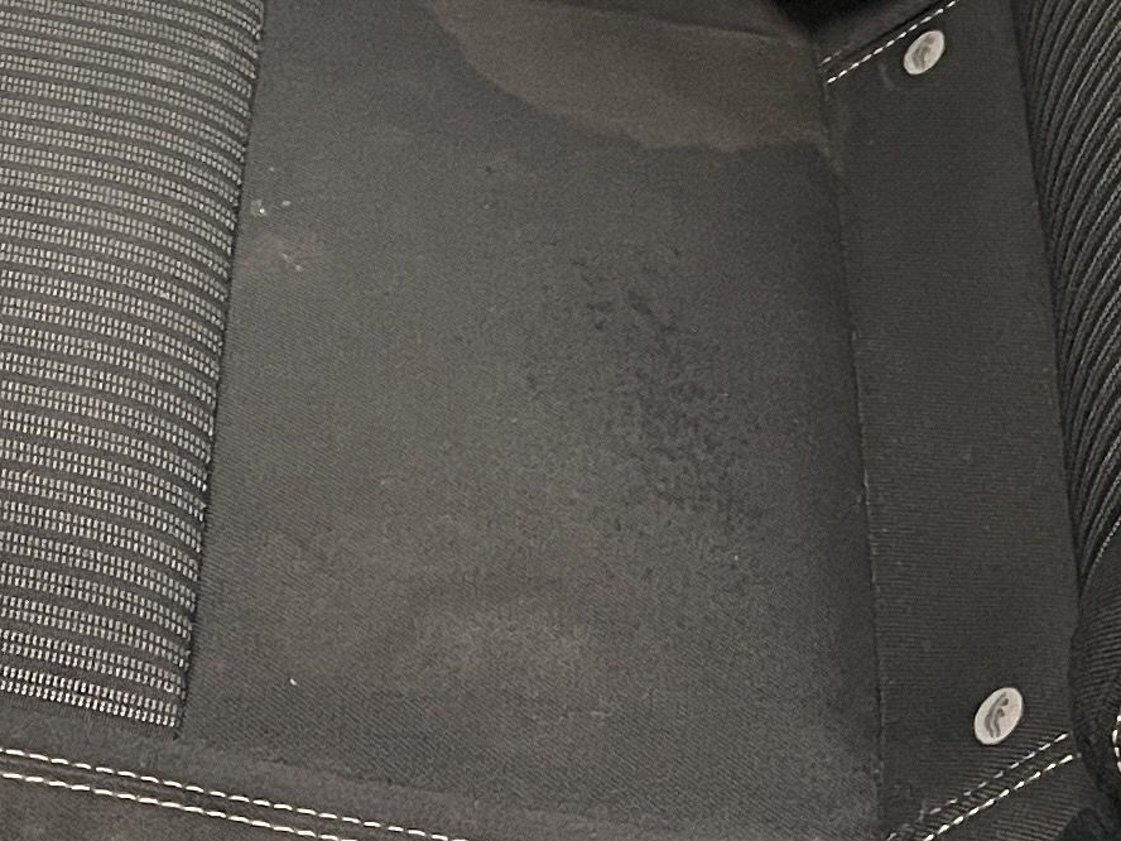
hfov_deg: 16.4
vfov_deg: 11.3
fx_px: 3821
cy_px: -859
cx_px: 62
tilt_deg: -26.6
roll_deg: +0.6
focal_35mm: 118
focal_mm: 4.2
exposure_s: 1/50
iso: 320
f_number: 1.6
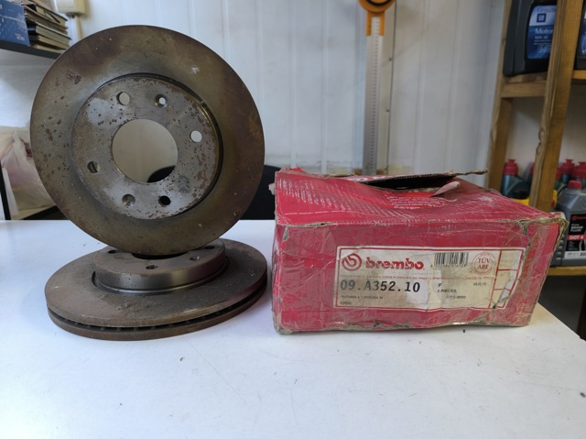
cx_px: 293
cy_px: 220
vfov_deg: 58.8
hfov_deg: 74.0
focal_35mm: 23
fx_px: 389
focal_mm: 6.14
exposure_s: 1/33.3
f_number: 1.65
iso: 1250
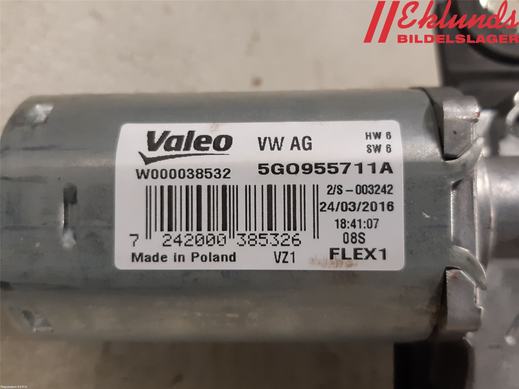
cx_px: 260
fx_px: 390
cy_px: 194
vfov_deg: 53.1
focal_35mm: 26
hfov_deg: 67.3
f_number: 1.7
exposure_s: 1/50
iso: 160
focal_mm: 3.93
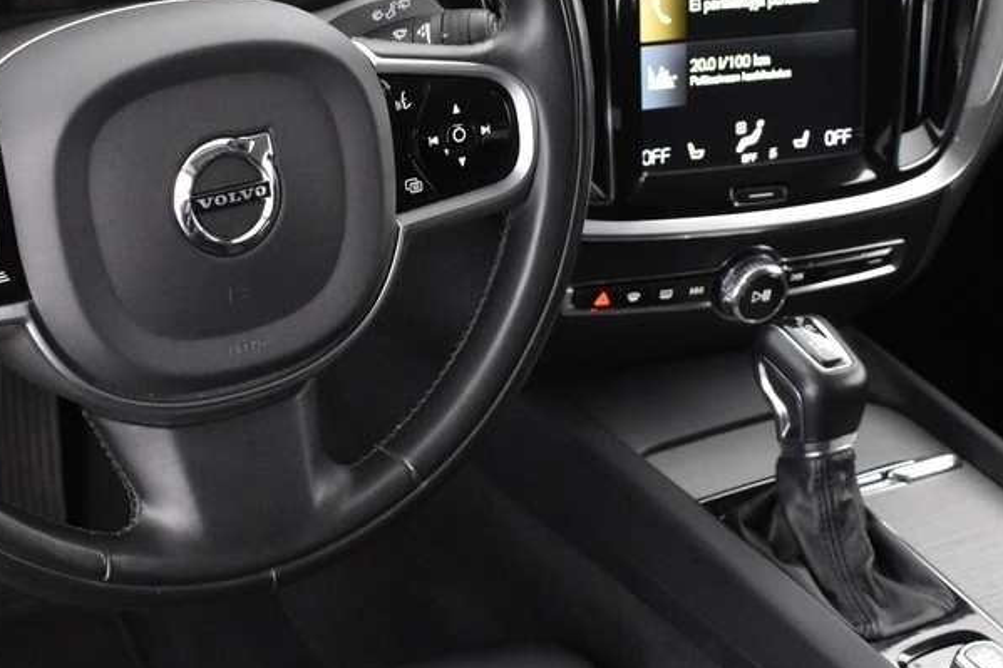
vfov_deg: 18.6
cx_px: 393
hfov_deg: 27.6
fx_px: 2033
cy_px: 480
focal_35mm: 73
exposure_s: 1/25
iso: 3200
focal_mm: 18
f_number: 3.5
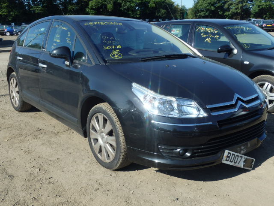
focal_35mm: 38
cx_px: 137
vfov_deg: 37.7
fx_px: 301
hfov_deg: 49.0
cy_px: 103
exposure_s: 1/500
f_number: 4.6
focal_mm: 6.8
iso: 125
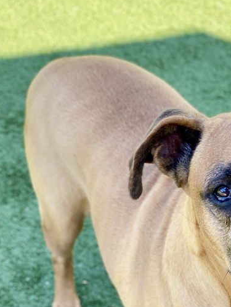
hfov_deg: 14.1
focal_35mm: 104
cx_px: 200
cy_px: 288
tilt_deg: -44.7
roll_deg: +2.4
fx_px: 925
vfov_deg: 18.5
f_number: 2
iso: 20
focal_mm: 6
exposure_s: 1/122
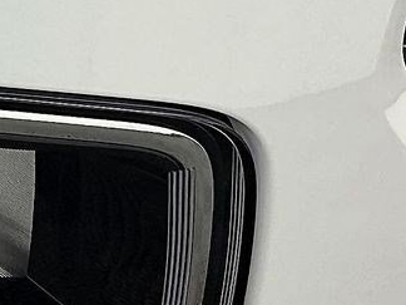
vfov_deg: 10.2
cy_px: -89
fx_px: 1677
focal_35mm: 143
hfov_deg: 13.1
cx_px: -204
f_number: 1.8
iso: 16
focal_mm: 3
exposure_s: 1/120
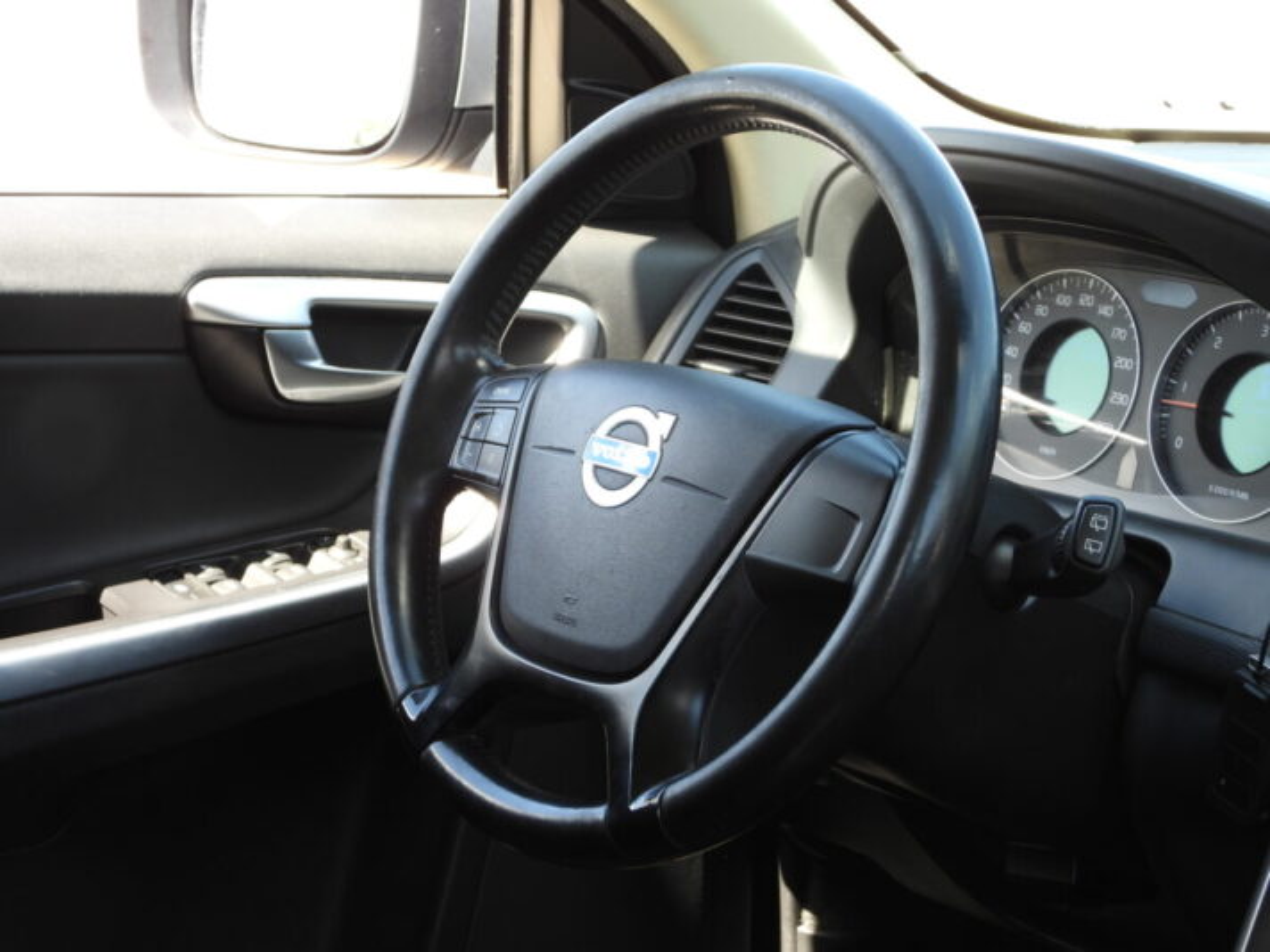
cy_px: 476
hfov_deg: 23.0
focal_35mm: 85
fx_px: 3119
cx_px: 635
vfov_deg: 17.4
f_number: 3.5
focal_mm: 15.3
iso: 100
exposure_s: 1/80
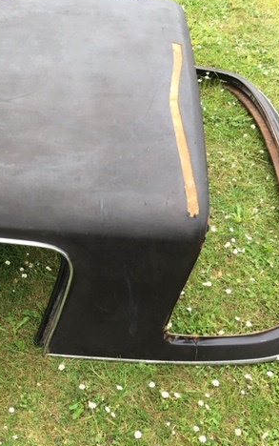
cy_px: 222
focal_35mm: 42
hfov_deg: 29.6
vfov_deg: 47.2
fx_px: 510
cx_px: 39
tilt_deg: -47.8
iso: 25
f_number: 2.2
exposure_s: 1/100
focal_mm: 4.15
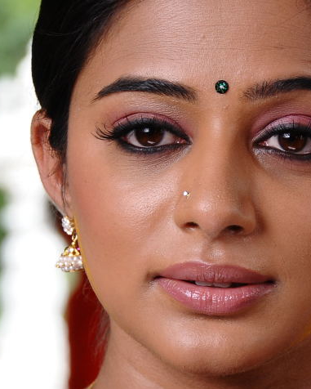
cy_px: 251
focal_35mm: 293
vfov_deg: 6.6
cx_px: 199
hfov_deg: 5.3
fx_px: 3370
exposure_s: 1/100
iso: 250
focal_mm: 62
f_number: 5.3
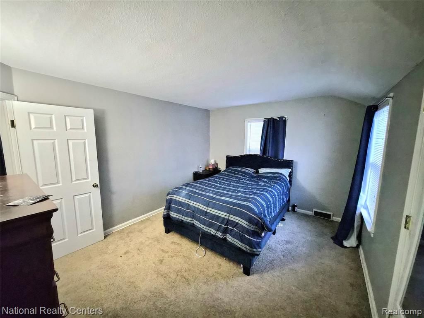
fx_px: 159
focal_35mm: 13
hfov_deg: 106.2
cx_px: 212
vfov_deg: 89.9
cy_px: 159
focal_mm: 1.7
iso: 1250
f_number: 2.2
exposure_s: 1/40
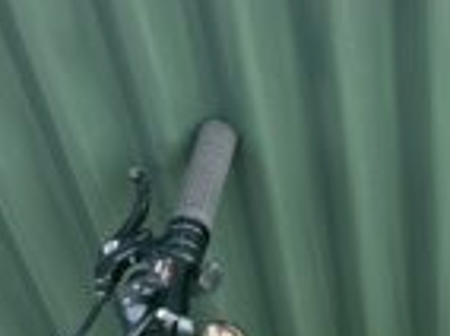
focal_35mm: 88
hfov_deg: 21.3
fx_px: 1142
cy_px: 542
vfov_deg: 15.2
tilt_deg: -58.1
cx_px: 482
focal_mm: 5.1
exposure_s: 1/561
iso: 50
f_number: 1.6
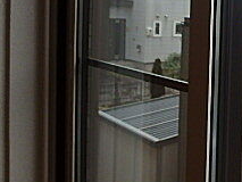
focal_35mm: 63
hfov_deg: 24.2
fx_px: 441
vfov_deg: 23.1
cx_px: 362
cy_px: 44
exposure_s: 1/320
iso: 125
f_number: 3.5
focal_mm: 3.7
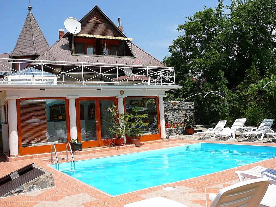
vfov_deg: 40.7
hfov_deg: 52.6
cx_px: 138
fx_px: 279
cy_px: 104
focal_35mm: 35
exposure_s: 1/500
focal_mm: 5.2
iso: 80
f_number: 5
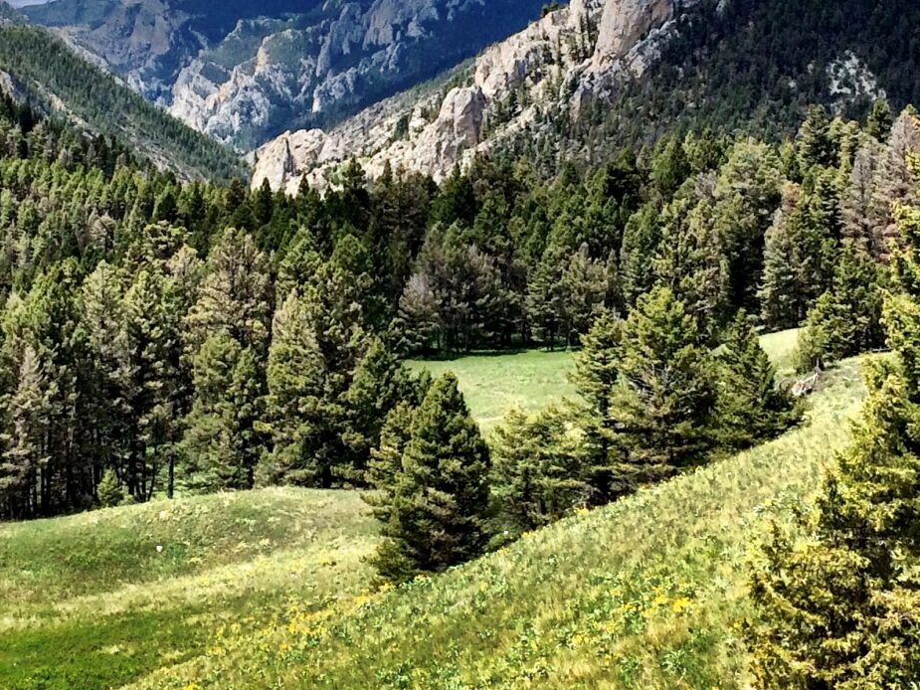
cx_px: 352
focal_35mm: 83
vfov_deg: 17.6
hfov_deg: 23.5
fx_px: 2206
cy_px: 126
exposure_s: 1/2564
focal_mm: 4.12
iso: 40
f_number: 2.2
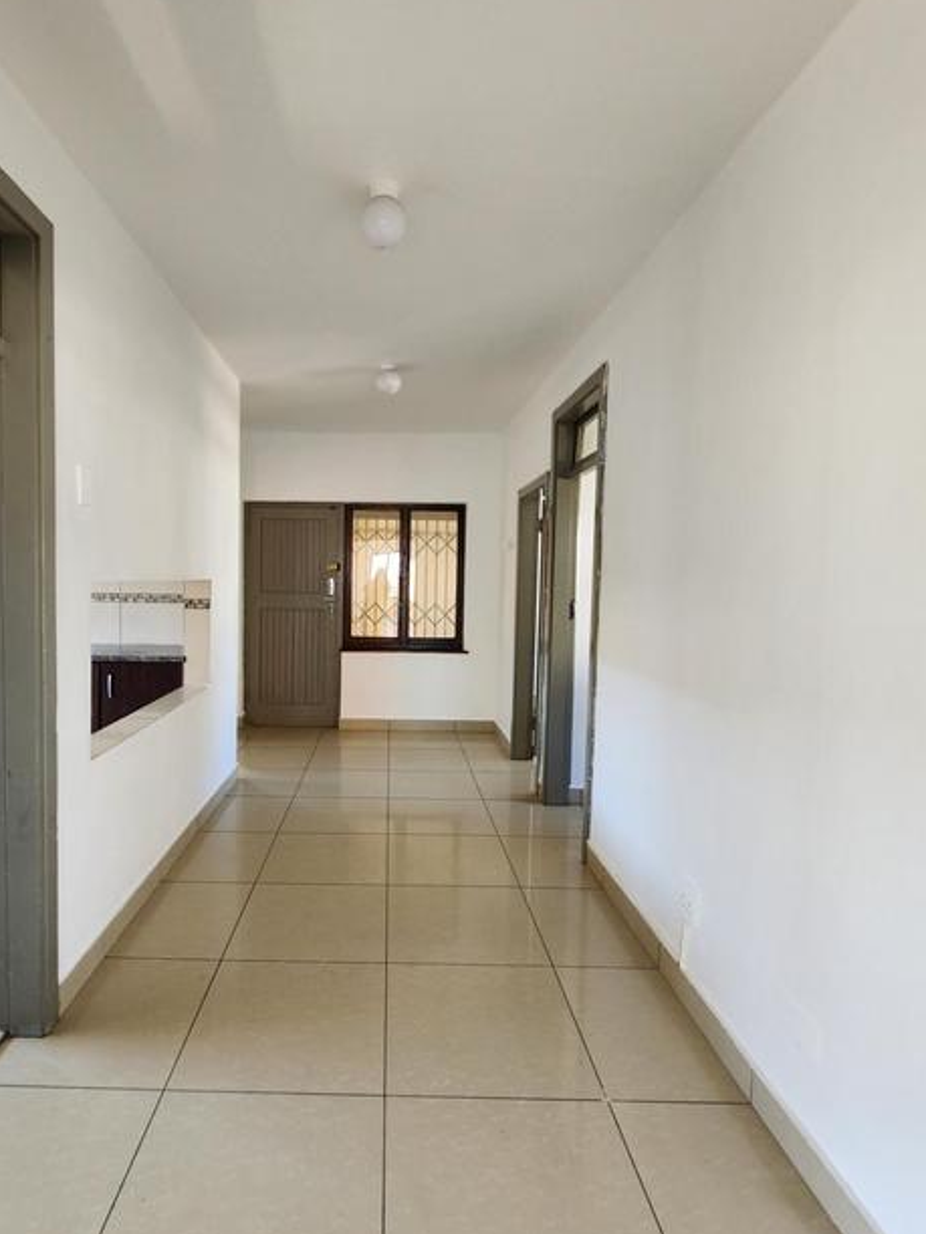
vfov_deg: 91.0
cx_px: 373
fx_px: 606
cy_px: 617
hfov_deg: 74.0
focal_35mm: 17
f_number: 2.2
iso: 160
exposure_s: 1/50
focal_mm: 2.2
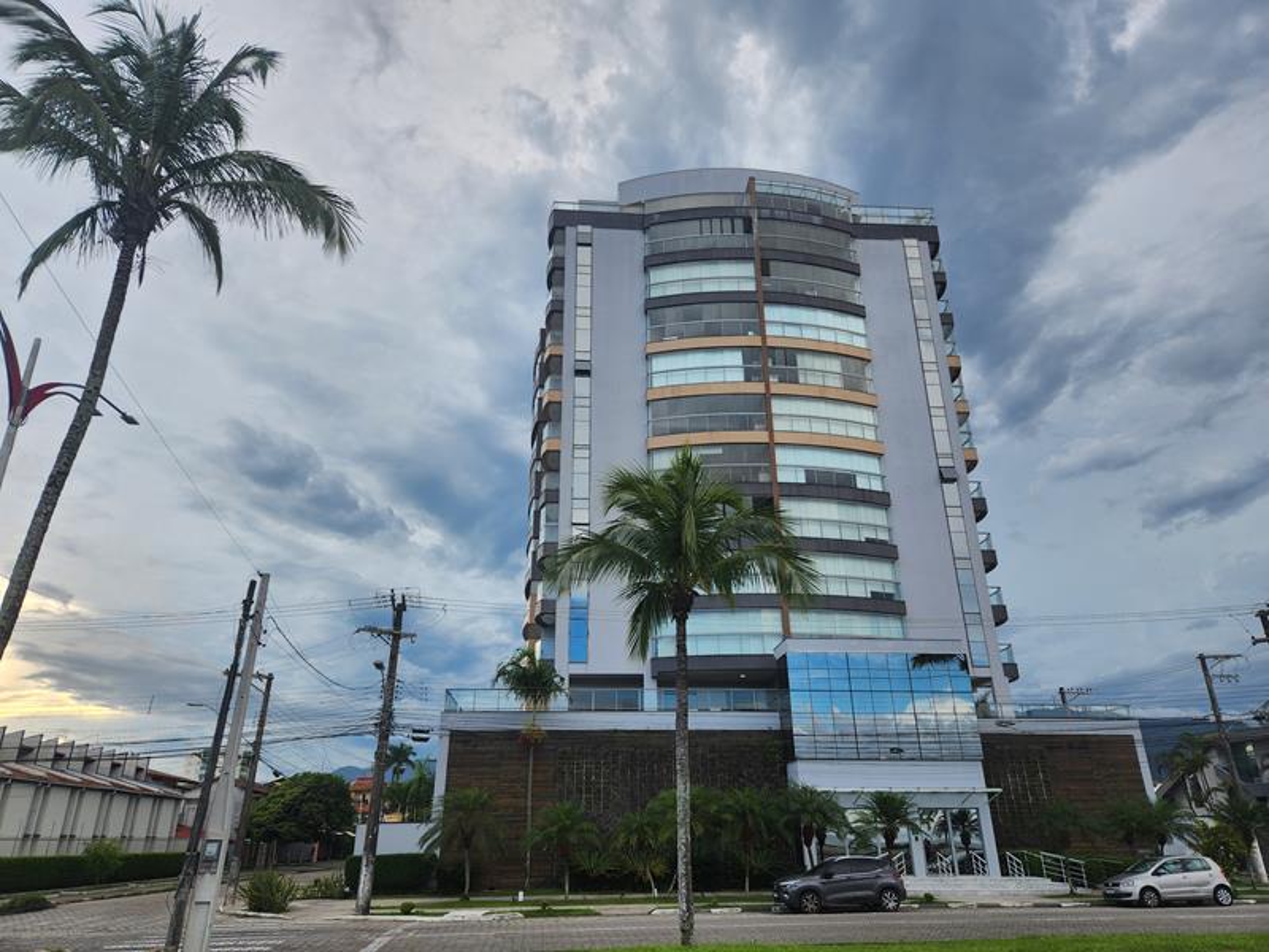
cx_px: 634
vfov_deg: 58.9
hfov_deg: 73.9
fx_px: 843
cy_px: 476
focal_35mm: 23
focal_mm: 5.4
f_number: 1.8
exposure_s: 1/560
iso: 20
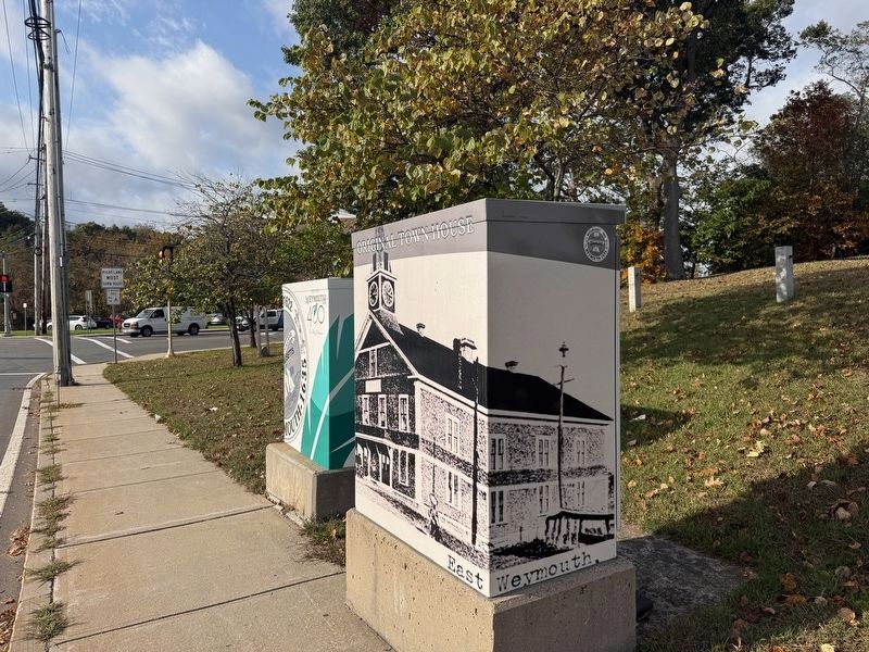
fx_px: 602
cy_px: 326
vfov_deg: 56.8
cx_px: 434
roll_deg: +0.1
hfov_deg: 71.6
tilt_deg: -1.3
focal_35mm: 24
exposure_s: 1/5319
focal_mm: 6.76
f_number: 1.78
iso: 80
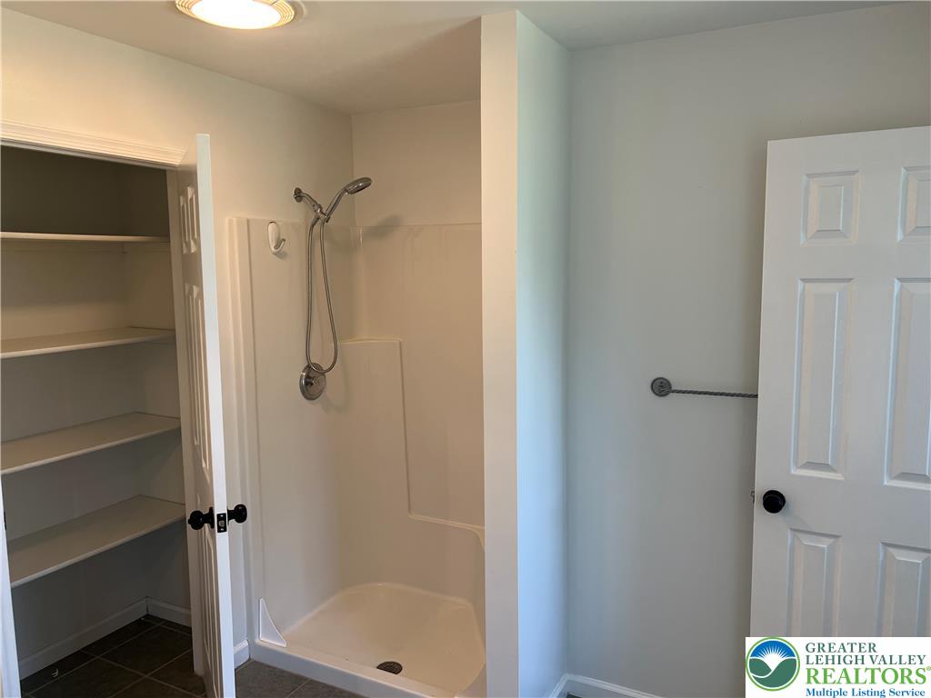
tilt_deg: -7.0
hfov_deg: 67.3
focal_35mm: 26
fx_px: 699
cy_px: 349
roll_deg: +0.7
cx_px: 466
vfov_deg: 53.1
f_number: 1.5
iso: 80
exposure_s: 1/120
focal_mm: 5.7
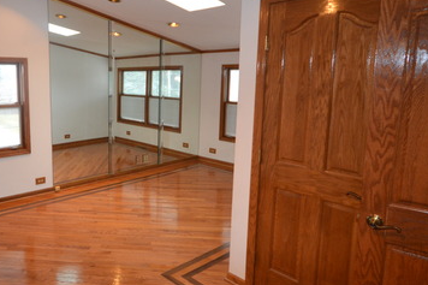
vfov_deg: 47.8
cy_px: 123
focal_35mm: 27
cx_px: 117
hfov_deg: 64.1
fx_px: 321
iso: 1000
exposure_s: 1/60
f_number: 4
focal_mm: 10
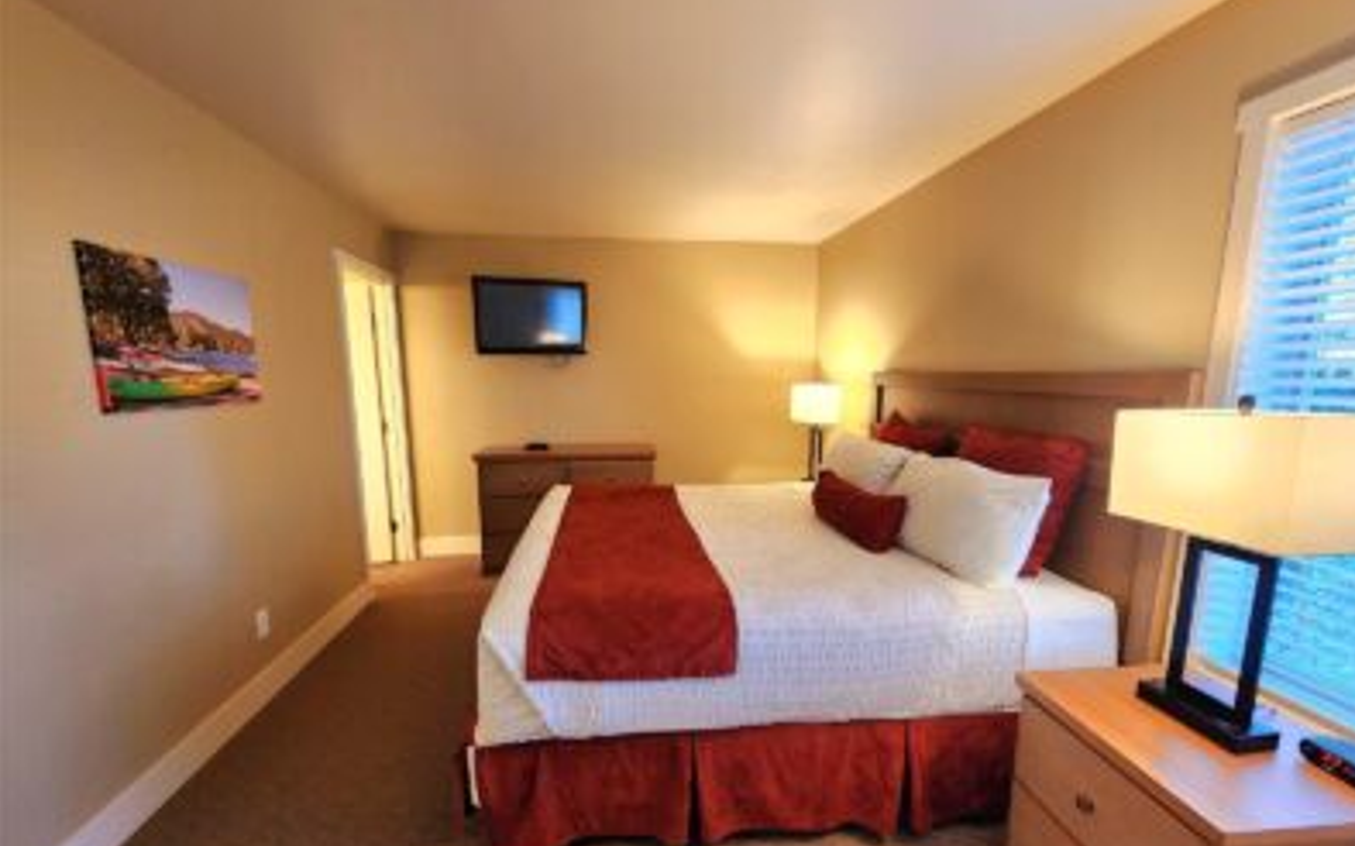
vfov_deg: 78.3
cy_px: 471
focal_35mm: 14
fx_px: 517
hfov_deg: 105.3
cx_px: 684
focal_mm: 2.2
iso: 320
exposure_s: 1/60.2
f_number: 2.2
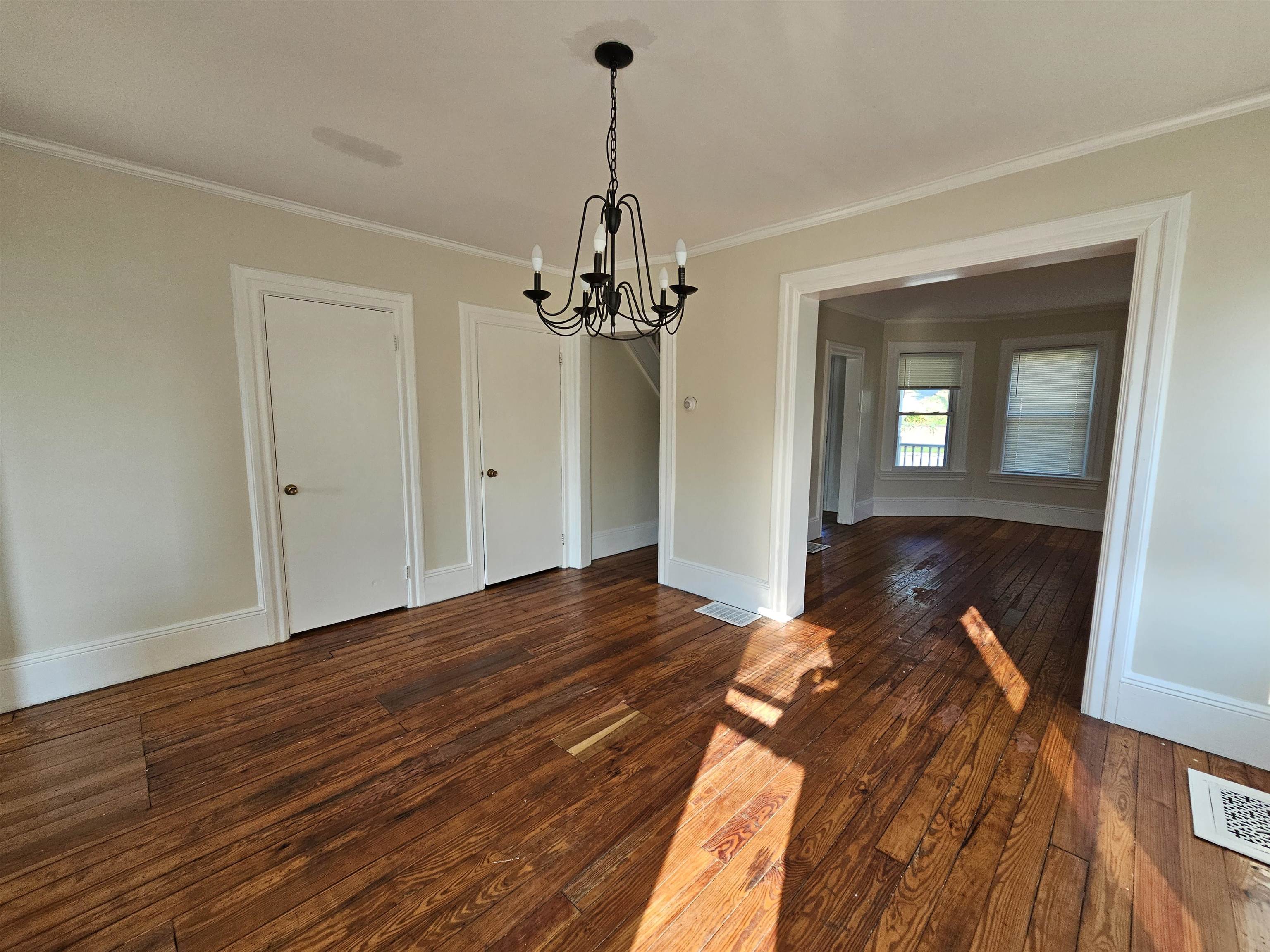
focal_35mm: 13
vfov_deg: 89.9
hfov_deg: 106.2
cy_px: 476
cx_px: 635
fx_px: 477
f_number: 2.2
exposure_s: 1/120
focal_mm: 2.2
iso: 80
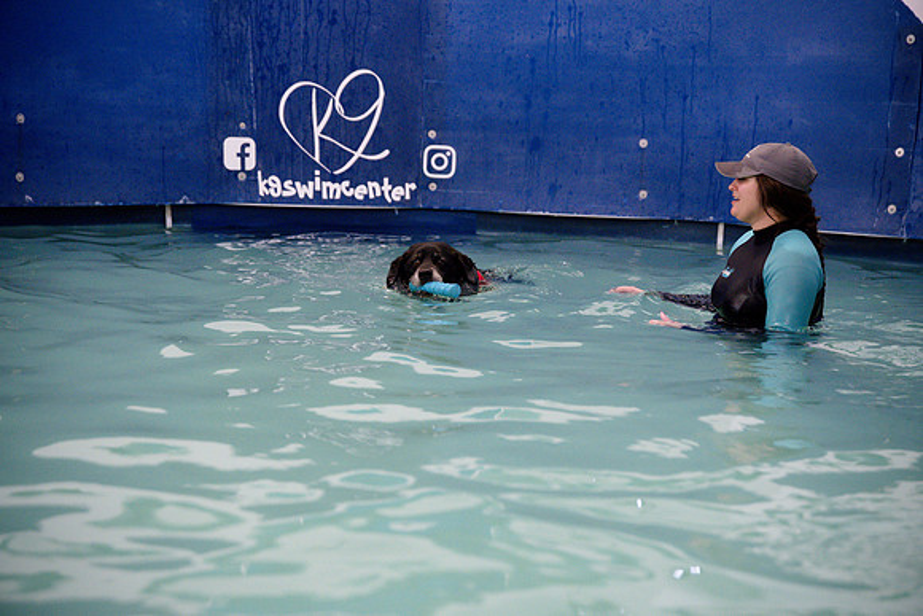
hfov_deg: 35.6
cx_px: 462
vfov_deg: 24.2
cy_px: 308
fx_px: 1436
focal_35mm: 56
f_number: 3.5
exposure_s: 1/320
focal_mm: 56
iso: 6400
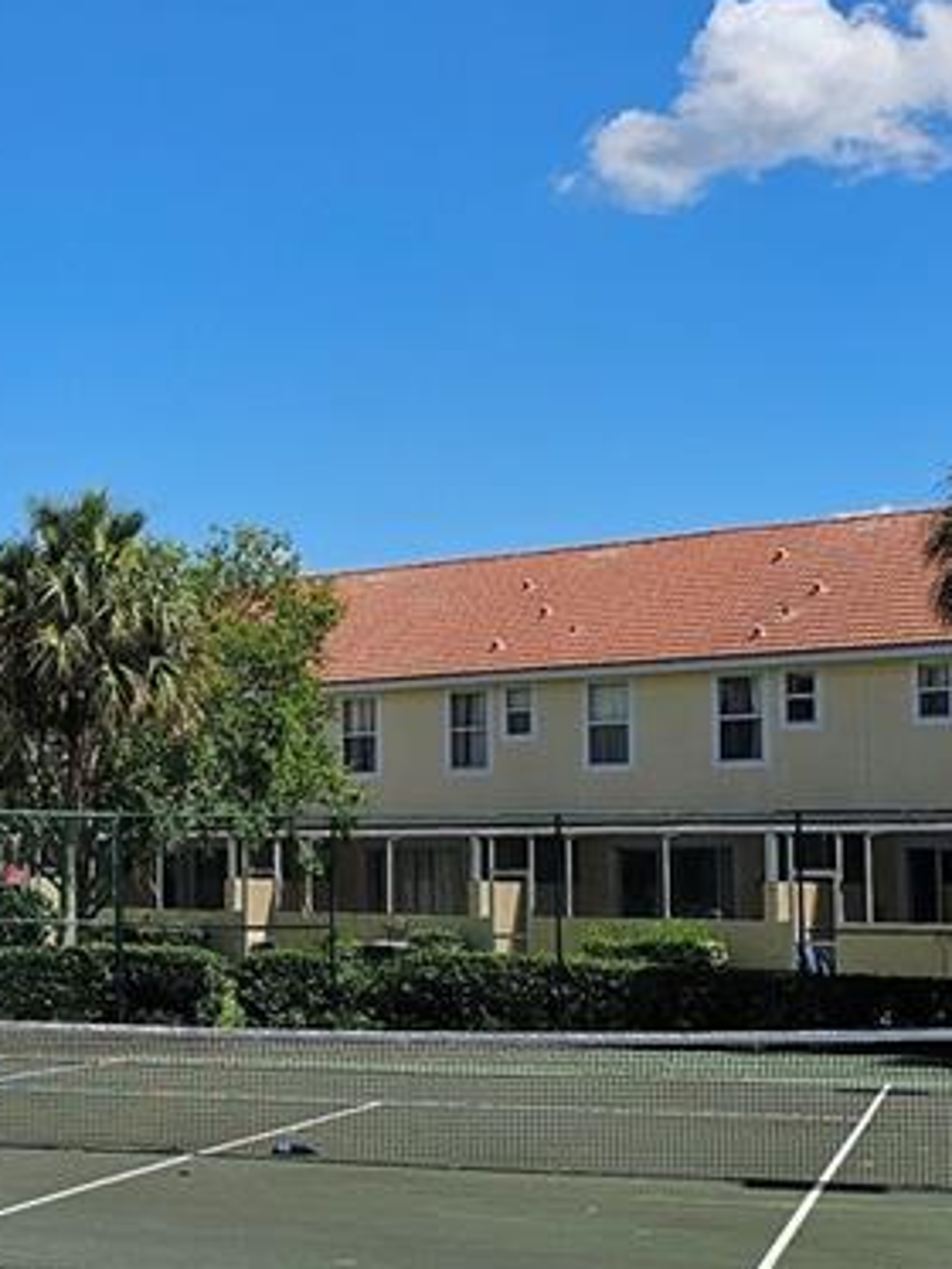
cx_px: -99
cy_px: 650
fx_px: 2712
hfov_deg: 19.1
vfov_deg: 26.3
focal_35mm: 74
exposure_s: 1/1047
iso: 10
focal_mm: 6.3
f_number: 1.7
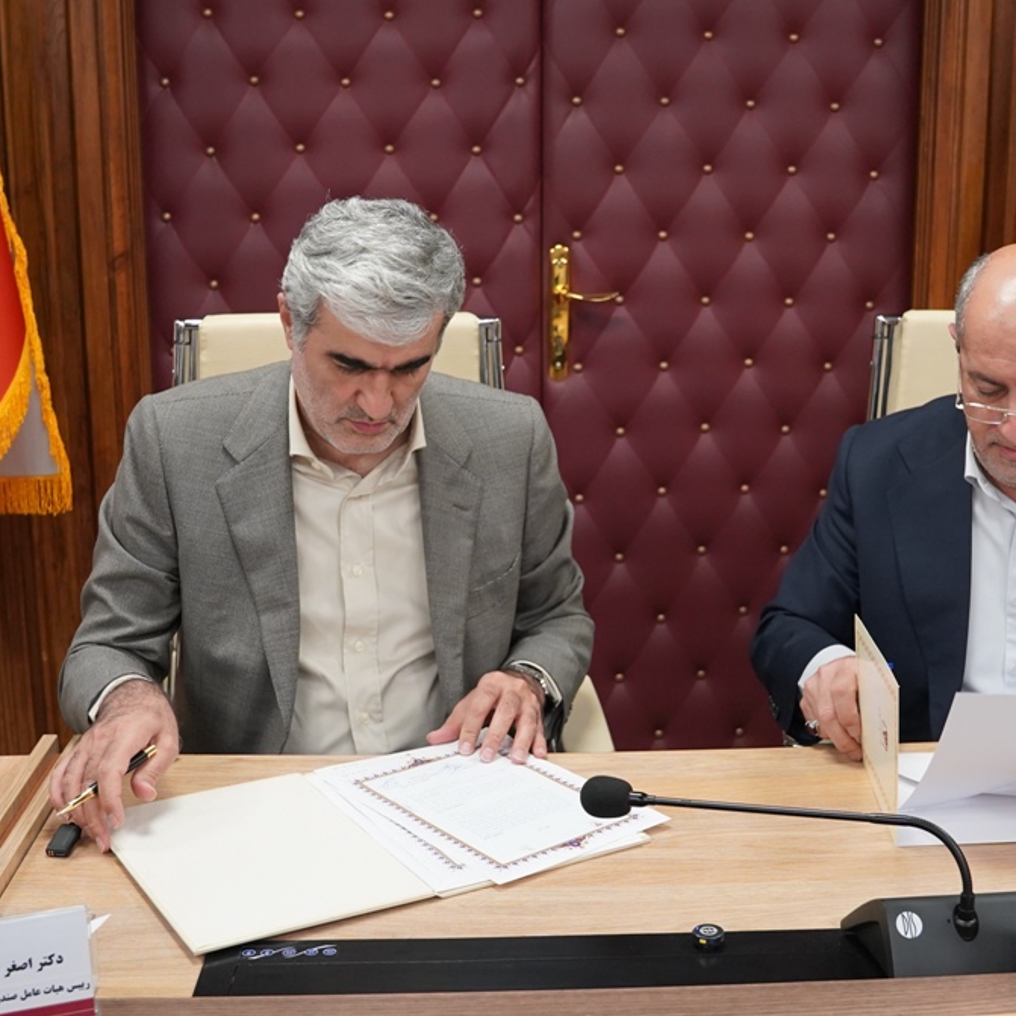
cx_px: 622
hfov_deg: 35.2
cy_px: 503
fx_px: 1594
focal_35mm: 48
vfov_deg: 35.4
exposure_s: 1/160
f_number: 4
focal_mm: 25
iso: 2000
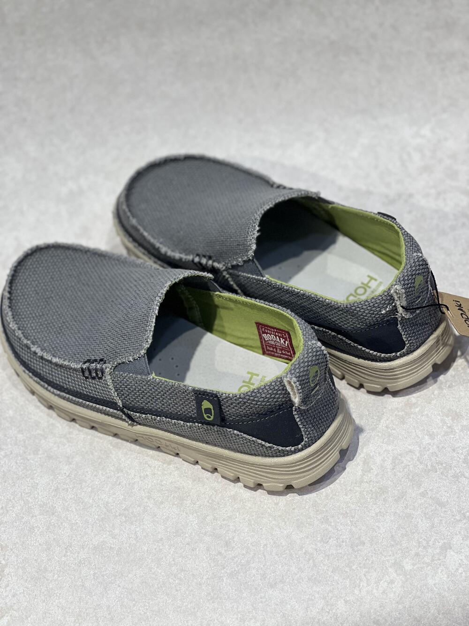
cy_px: 313
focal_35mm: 77
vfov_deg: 25.3
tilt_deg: -46.9
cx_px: 234
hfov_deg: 19.1
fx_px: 1391
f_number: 2.8
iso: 64
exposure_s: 1/100
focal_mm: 9
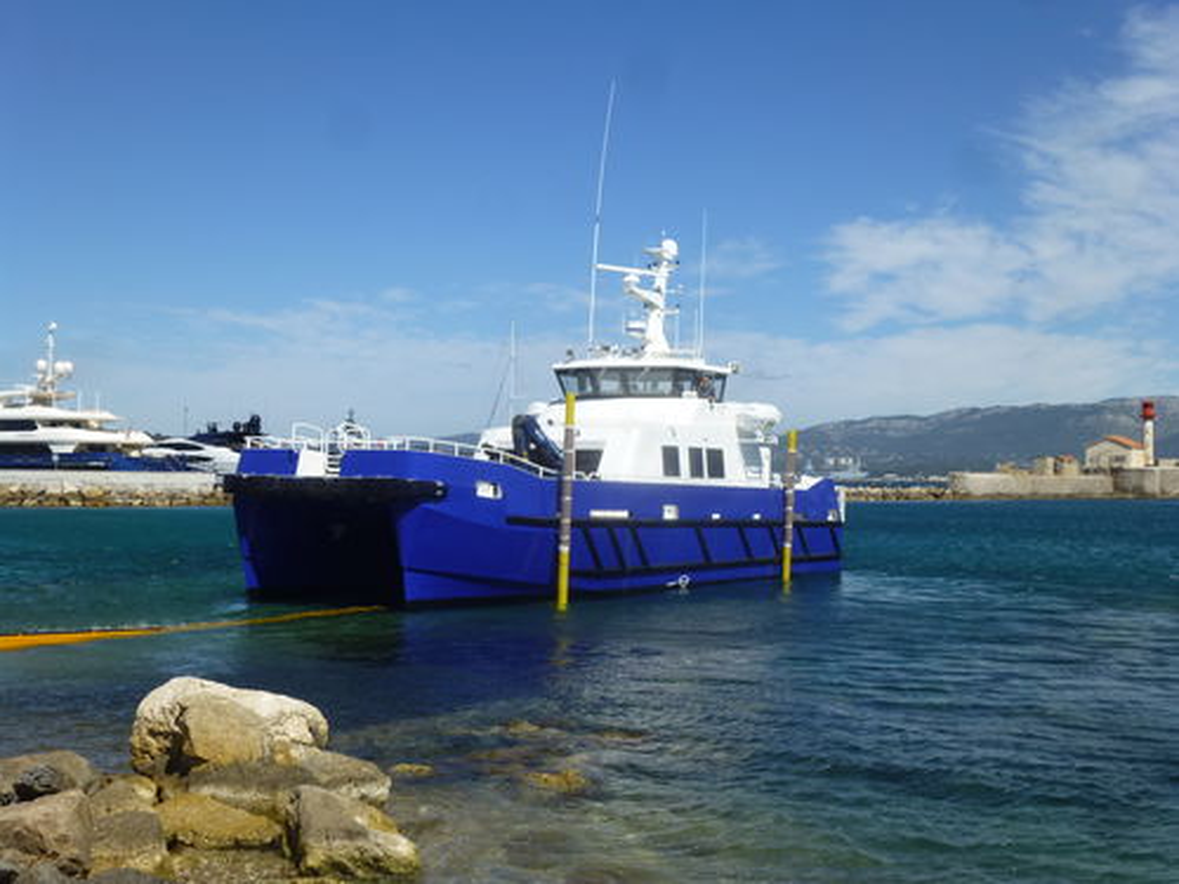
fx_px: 1396
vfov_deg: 35.1
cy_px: 442
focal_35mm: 41
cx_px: 590
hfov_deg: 45.8
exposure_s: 1/160
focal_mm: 7.4
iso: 100
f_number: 10
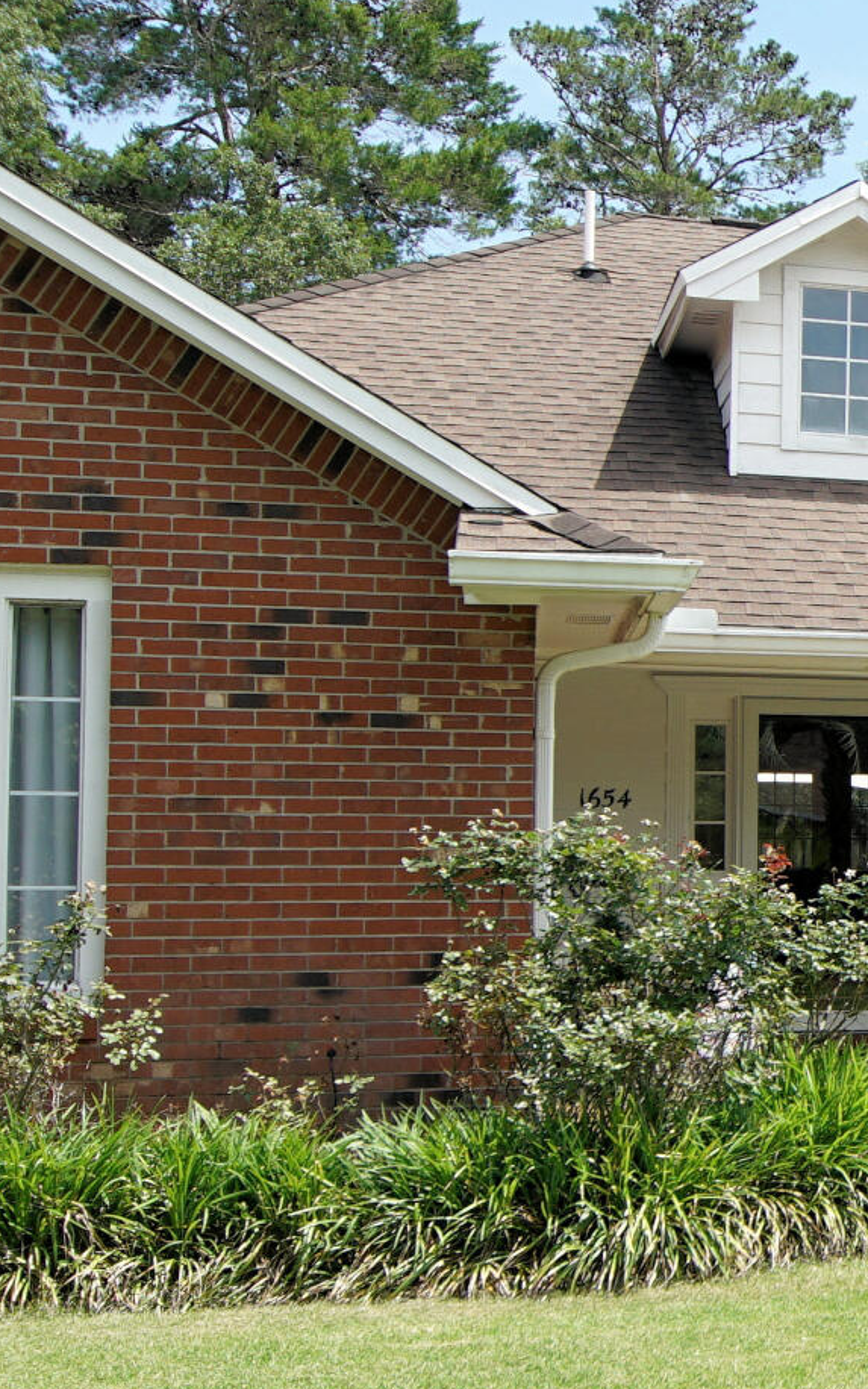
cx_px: 1298
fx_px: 2271
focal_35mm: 60
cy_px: 793
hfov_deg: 19.0
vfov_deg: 34.0
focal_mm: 12
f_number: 7.1
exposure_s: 1/160
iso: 100
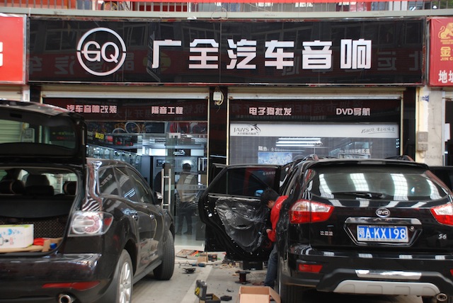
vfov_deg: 29.0
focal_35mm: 46
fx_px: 586
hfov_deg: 42.3
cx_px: 226
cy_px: 152
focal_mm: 31
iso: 400
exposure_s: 1/50
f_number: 4.2
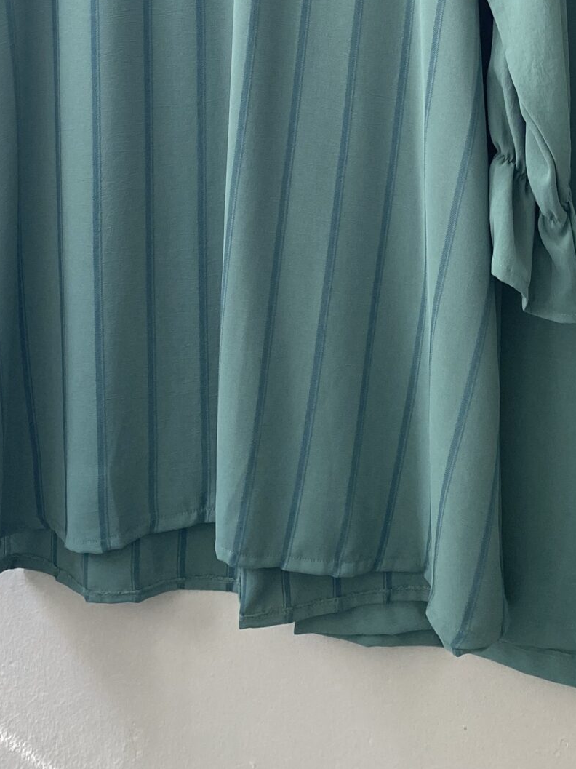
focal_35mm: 63
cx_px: 398
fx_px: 1399
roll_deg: -0.7
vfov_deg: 27.7
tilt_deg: -1.8
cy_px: -102
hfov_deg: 23.1
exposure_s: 1/121
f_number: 1.8
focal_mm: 4.25
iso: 125
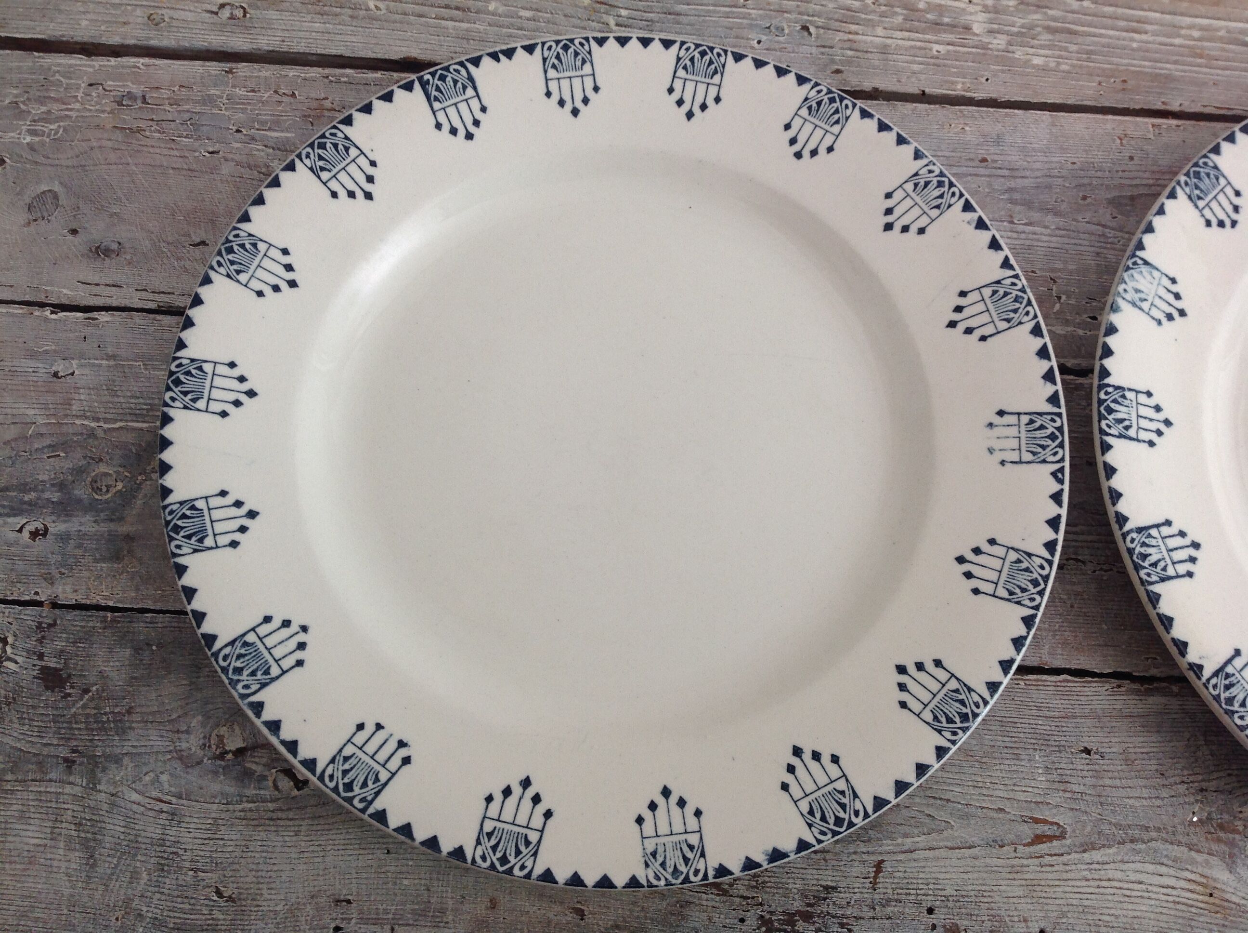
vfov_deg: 40.6
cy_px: 466
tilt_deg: -71.8
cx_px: 624
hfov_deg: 52.7
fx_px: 1260
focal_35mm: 35
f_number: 2.4
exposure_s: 1/24
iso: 64
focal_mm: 4.28
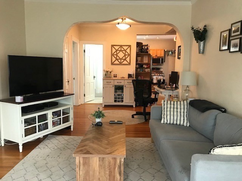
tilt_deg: -6.9
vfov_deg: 49.7
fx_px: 196
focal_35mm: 28
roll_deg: -0.3
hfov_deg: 63.4
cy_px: 90
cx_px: 121
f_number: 1.8
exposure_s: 1/15
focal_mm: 3.99
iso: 64
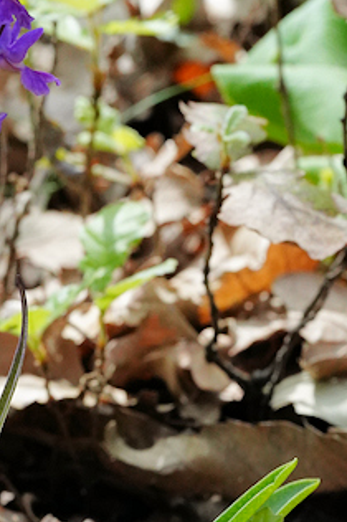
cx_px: -2
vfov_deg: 9.0
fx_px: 3303
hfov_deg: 6.0
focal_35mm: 228
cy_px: 368
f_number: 16
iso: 5000
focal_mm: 90
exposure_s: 1/500
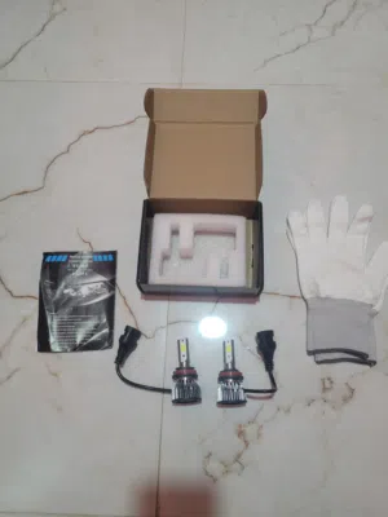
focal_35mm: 26
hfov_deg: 53.1
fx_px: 389
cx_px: 194
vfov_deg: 67.3
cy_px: 258
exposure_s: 1/50
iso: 200
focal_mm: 5.4
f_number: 1.8
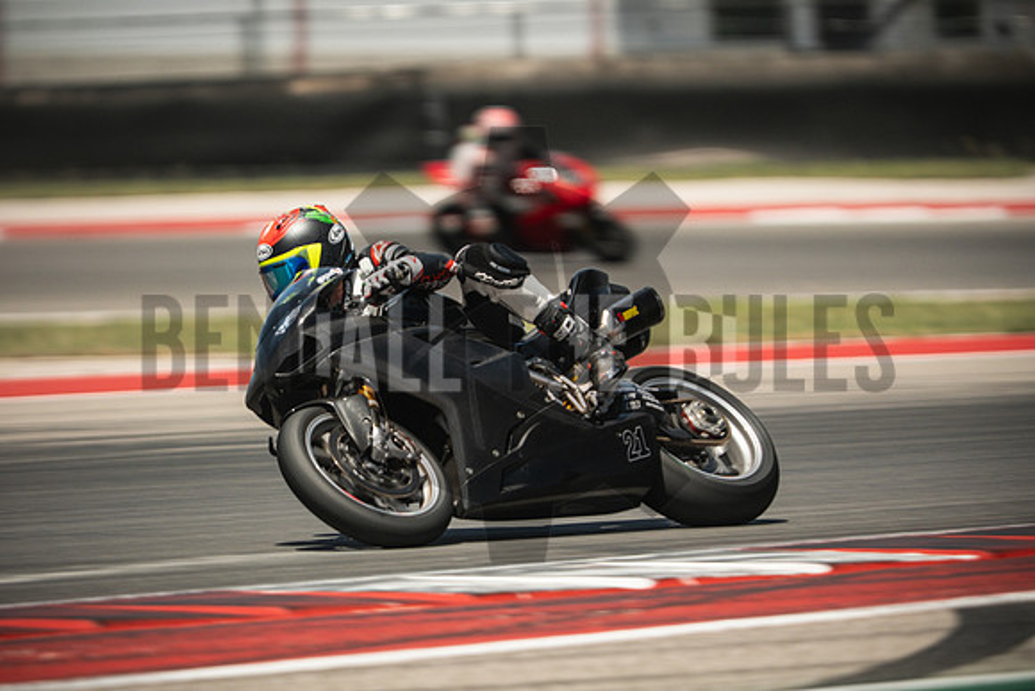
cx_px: 518
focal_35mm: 420
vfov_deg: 3.3
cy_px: 346
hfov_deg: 4.9
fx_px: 12077
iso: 500
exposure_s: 1/400
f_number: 2.8
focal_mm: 280
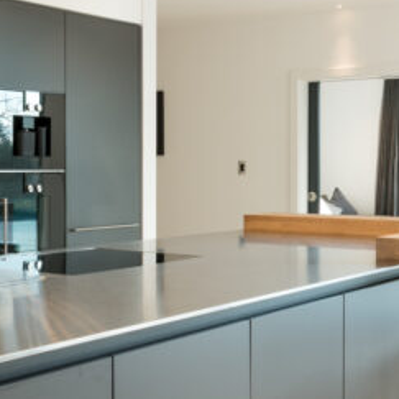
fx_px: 900
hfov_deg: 23.8
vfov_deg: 25.0
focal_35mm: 69
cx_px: -13
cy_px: 177
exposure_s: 1/2.5
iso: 100
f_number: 11
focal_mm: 19
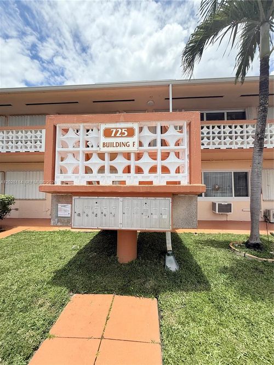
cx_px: 137
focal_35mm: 14
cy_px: 182
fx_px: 148
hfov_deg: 85.7
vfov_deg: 102.1
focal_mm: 2.22
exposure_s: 1/2024
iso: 50
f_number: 2.2
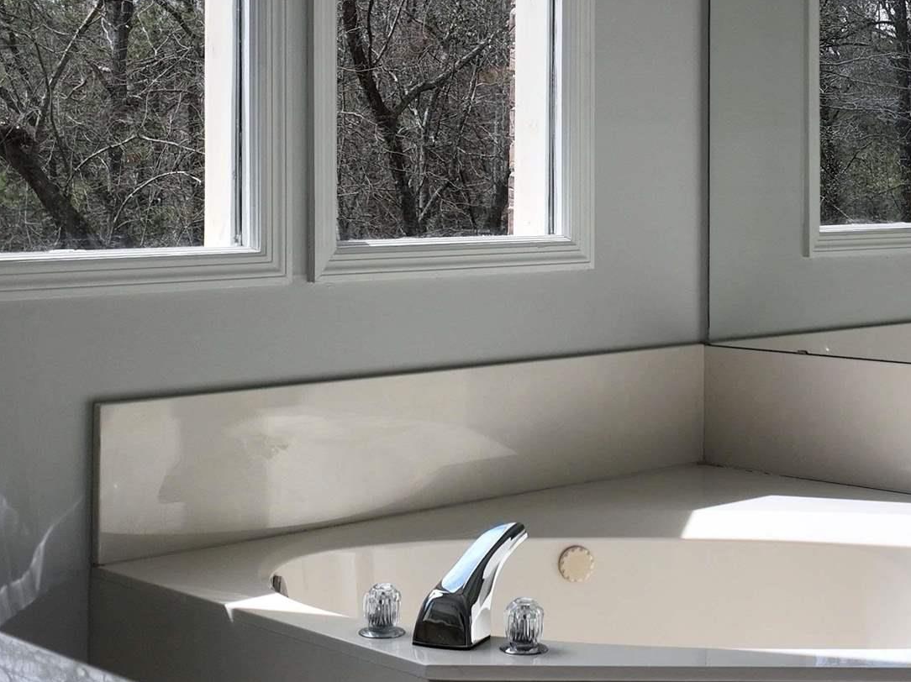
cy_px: 165
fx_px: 1789
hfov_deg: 28.5
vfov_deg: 21.4
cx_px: 544
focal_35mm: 68
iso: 160
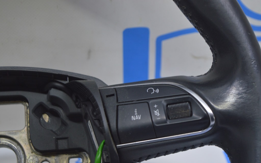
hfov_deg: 24.5
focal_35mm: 85
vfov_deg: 15.4
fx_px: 601
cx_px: 130
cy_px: 85
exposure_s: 1/20
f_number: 5.6
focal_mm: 55
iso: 400
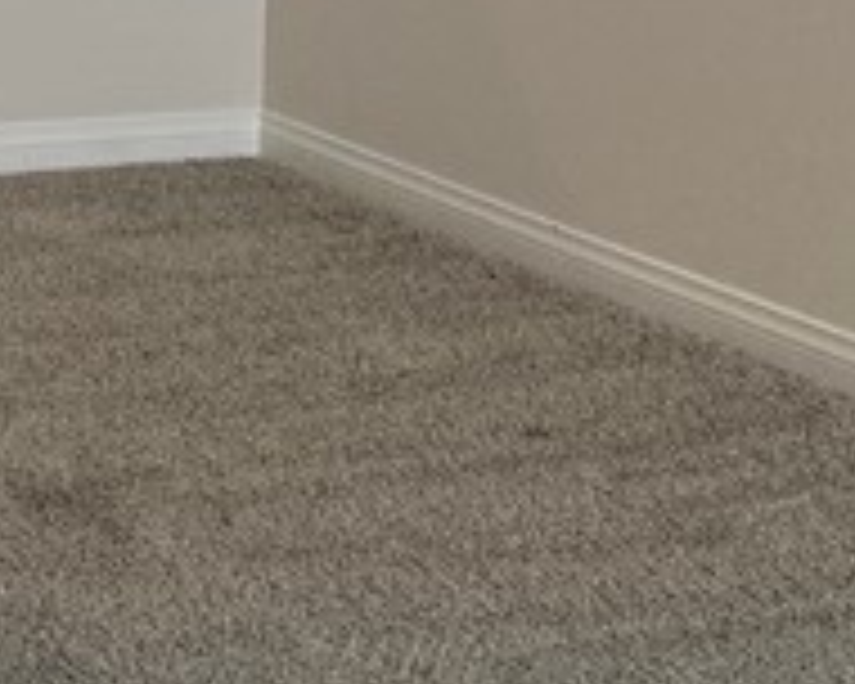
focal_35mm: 126
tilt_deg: -2.9
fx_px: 3188
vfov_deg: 11.5
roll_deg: -1.2
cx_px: -536
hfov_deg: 14.0
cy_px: -495
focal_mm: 6.76
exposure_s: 1/120
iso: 50
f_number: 1.78
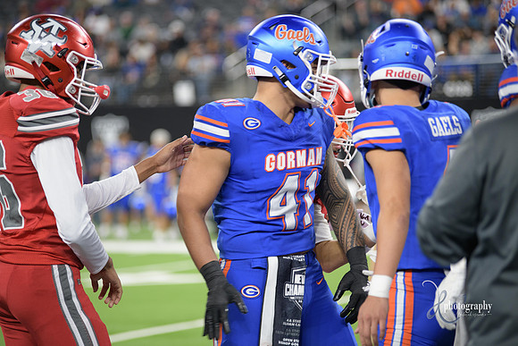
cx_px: 259
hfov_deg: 13.7
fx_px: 2159
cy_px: 173
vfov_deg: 9.2
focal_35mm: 150
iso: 1000
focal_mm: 150
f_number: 2.8
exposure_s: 1/400
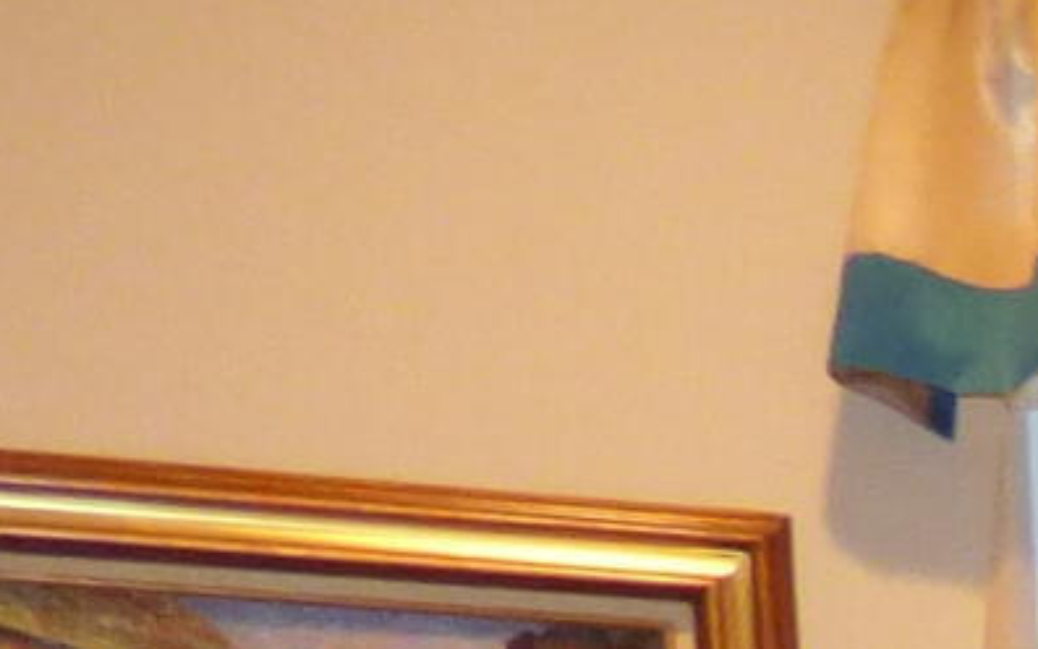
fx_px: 4526
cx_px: 3075
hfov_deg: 10.0
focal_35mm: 160
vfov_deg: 7.1
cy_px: 2080
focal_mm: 3.58
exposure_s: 1/60
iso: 320
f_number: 2.8
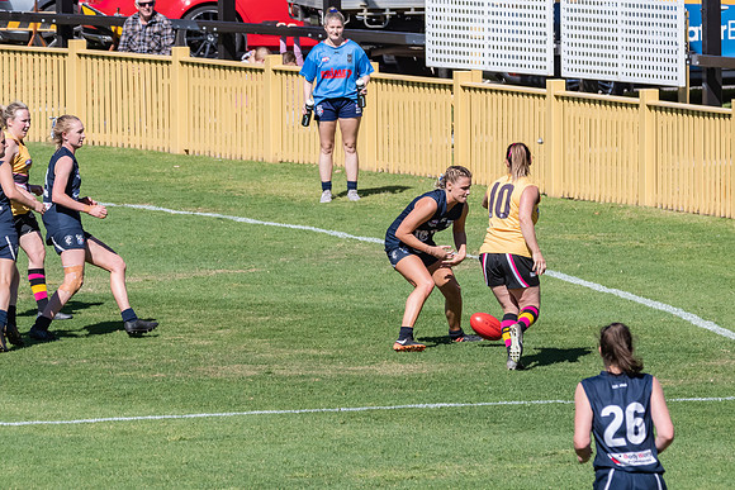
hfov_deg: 4.1
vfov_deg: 2.7
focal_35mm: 501
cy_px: 251
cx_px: 438
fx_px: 10230
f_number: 10
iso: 800
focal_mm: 280
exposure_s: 1/2500
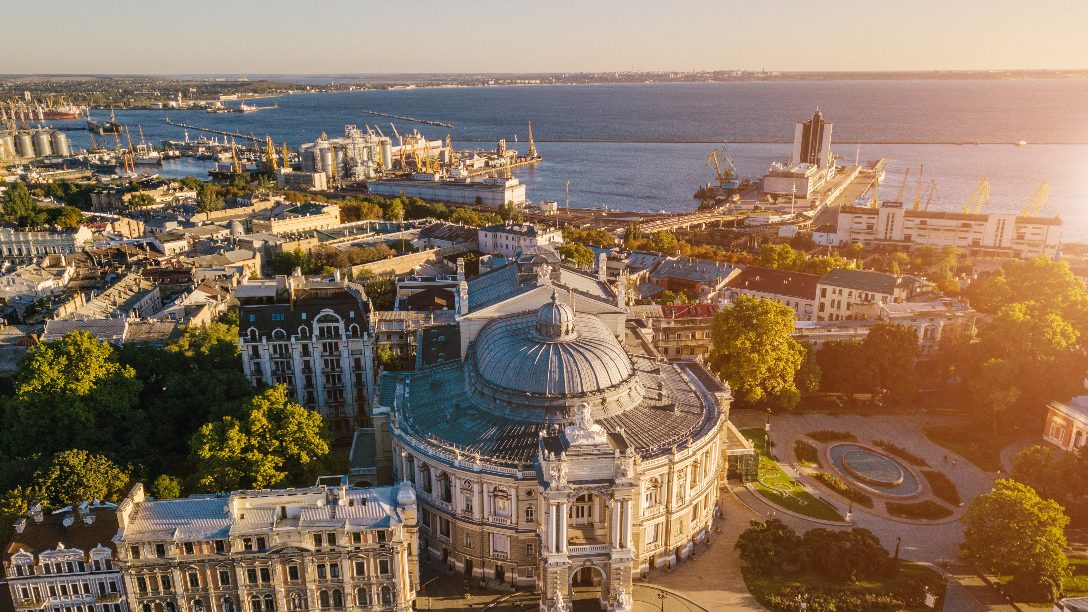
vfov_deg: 39.9
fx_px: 837
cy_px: 384
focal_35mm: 29
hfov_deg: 66.1
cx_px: 544
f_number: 2.2
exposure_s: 1/610
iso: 100
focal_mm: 4.7
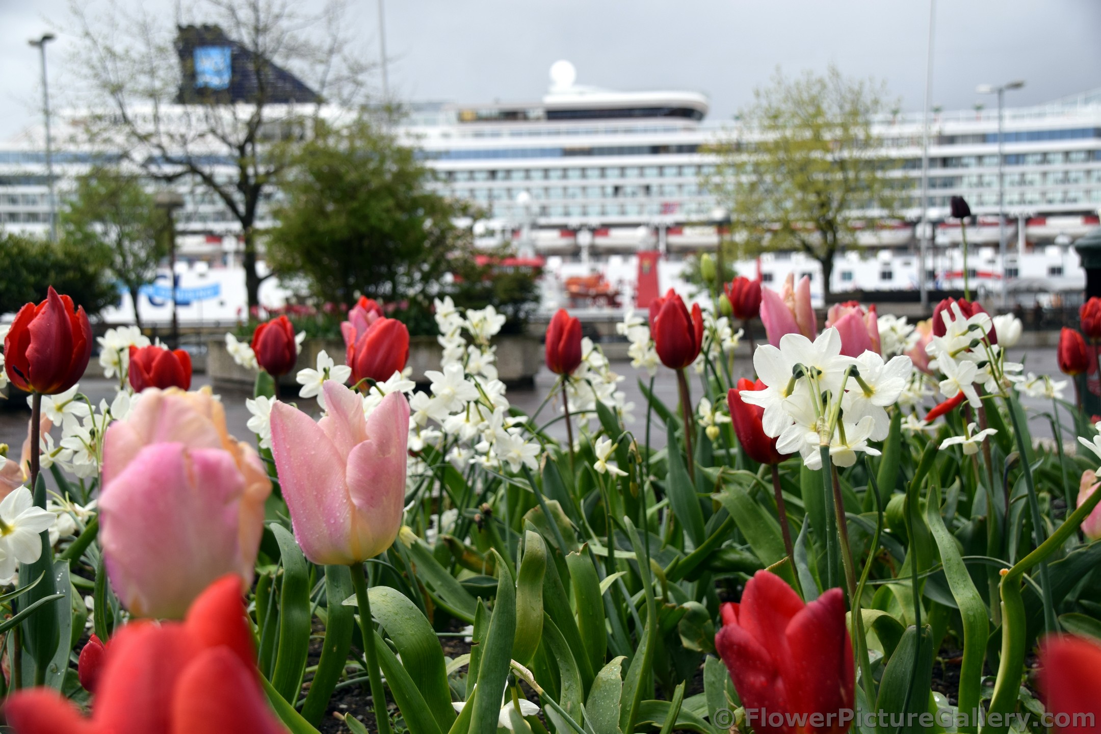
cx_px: 550
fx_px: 1468
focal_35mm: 48
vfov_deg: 28.1
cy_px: 367
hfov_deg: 41.1
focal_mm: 32
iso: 280
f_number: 8
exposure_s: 1/250
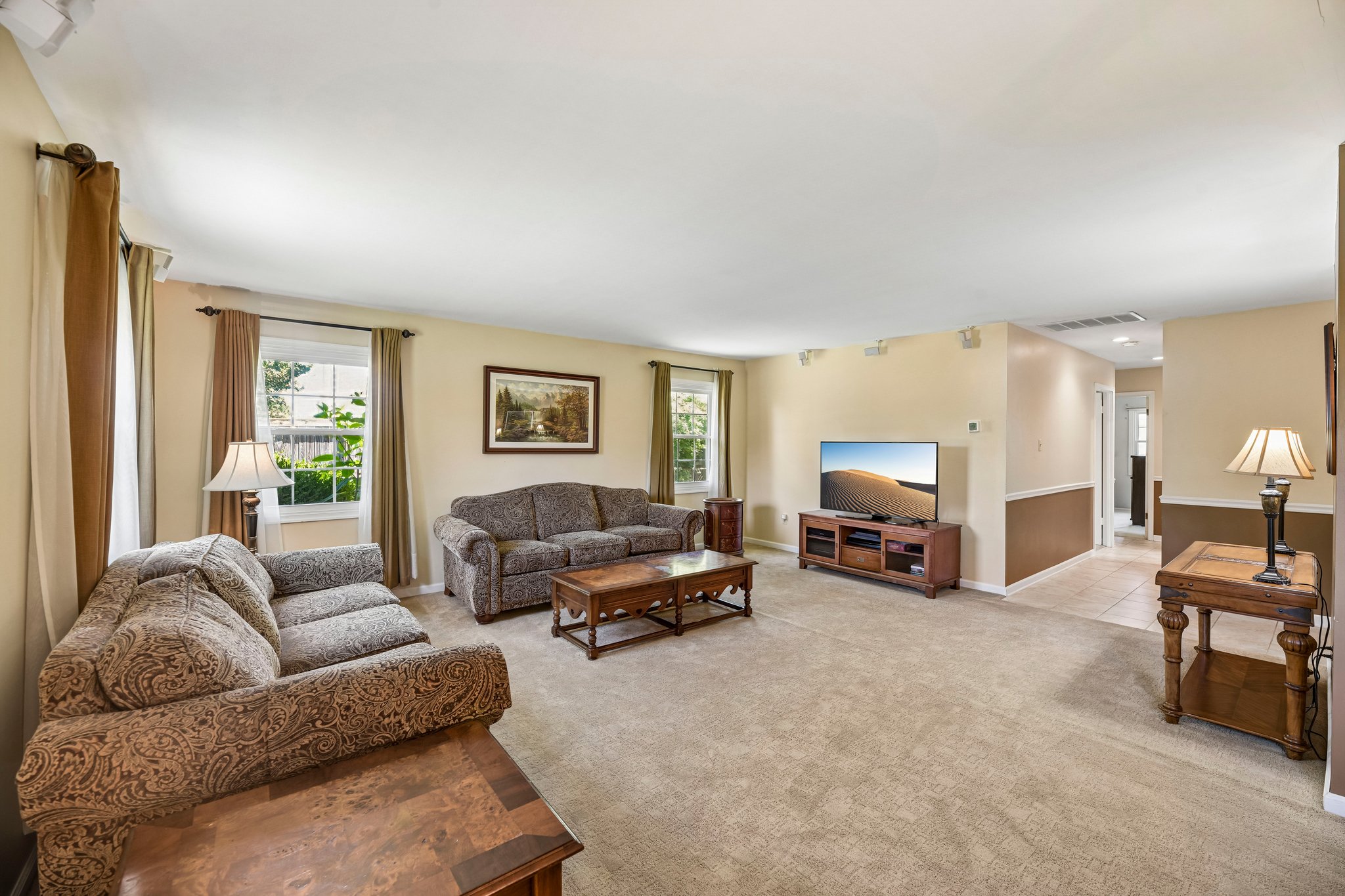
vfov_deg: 81.2
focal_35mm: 14
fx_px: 523
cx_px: 672
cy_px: 448
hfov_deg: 104.3
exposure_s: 1/6
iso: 400
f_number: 8
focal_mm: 14
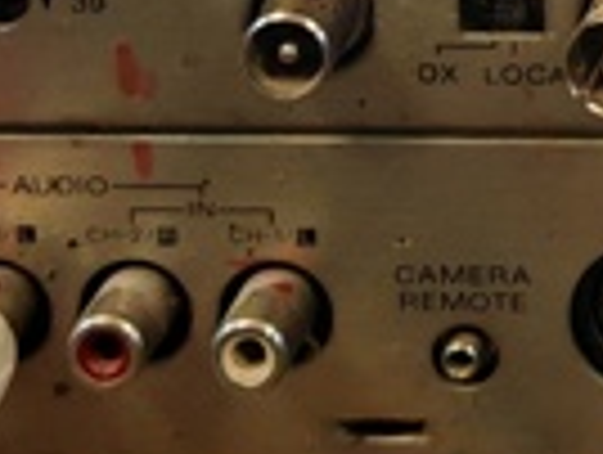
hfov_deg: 9.1
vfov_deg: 6.2
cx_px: 1170
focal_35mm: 206
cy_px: -1205
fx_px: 3595
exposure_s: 1/33
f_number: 1.9
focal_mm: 6.67
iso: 400
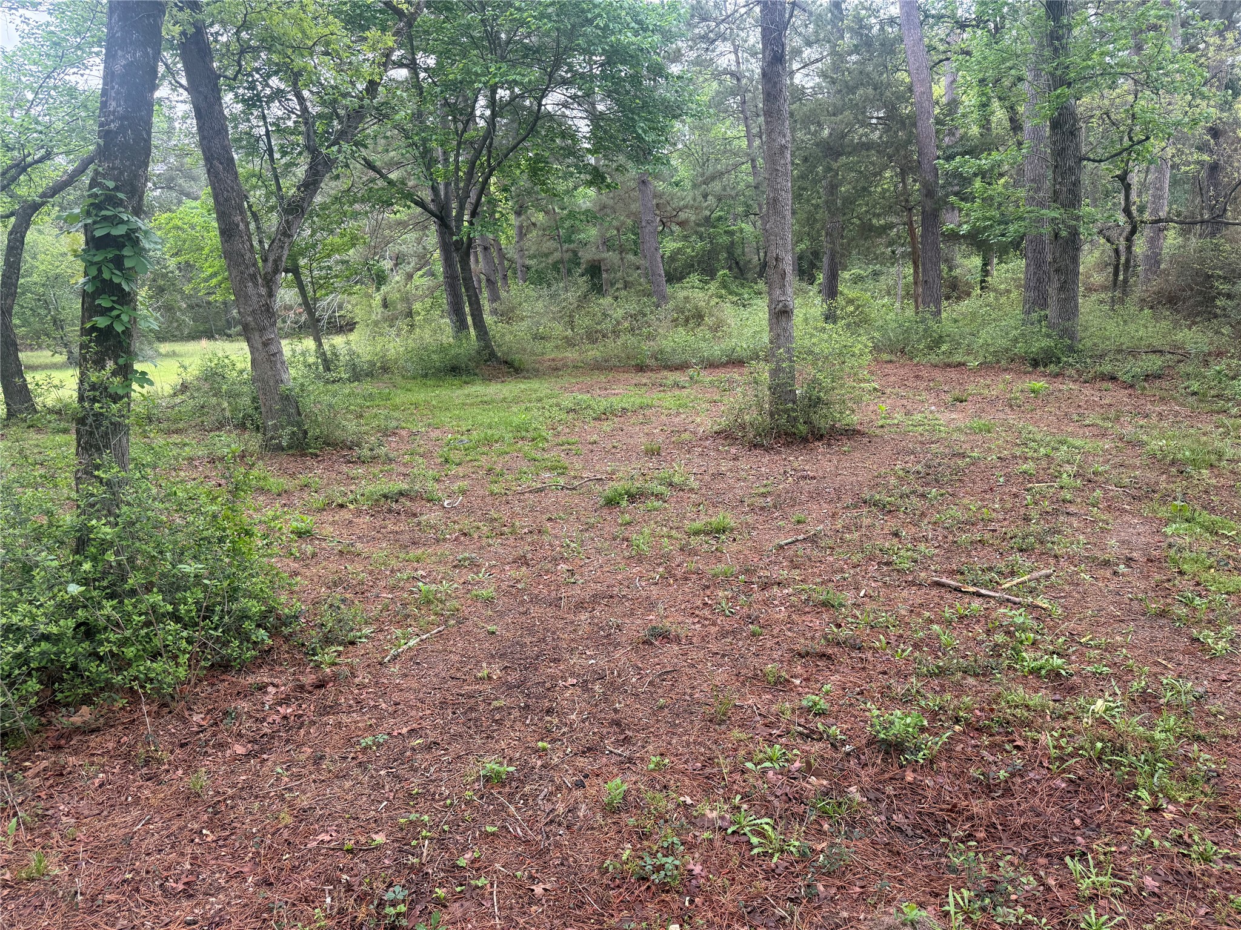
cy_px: 465
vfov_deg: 56.8
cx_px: 620
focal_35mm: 24
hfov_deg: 71.6
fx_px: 860
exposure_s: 1/249
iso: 100
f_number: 1.78
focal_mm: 6.76
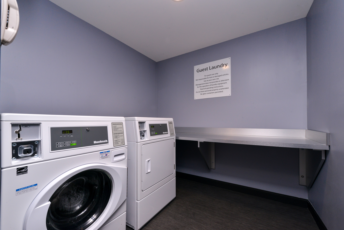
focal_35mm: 14
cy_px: 115
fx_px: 134
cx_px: 172
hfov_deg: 104.2
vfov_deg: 81.2
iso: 640
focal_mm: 14
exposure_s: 1/60
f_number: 13
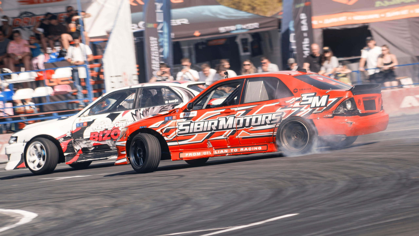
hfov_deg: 7.1
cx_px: 246
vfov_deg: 4.0
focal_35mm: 304
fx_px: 3379
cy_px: 116
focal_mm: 160
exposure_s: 1/125
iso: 100
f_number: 9
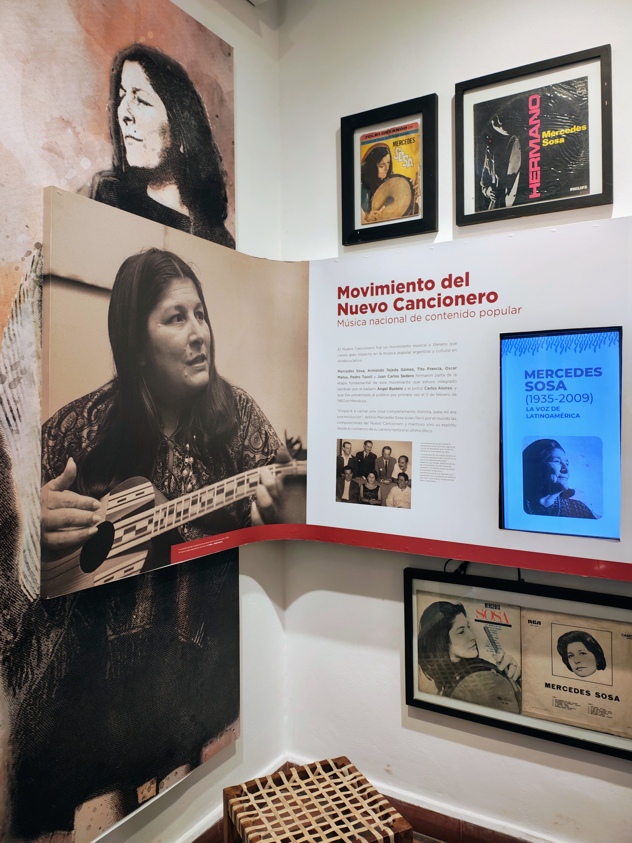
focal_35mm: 25
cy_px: 422
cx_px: 316
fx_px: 609
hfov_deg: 54.9
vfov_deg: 69.4
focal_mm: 5.89
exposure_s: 1/50
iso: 422
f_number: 1.4
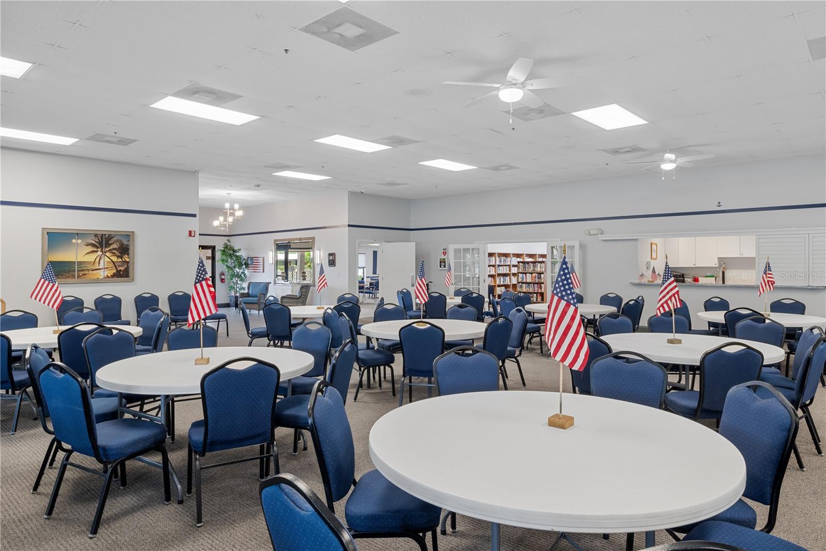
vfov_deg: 57.1
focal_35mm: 22
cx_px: 413
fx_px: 506
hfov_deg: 78.5
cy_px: 276
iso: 400
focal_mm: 14.7
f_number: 8
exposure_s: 1/1.25
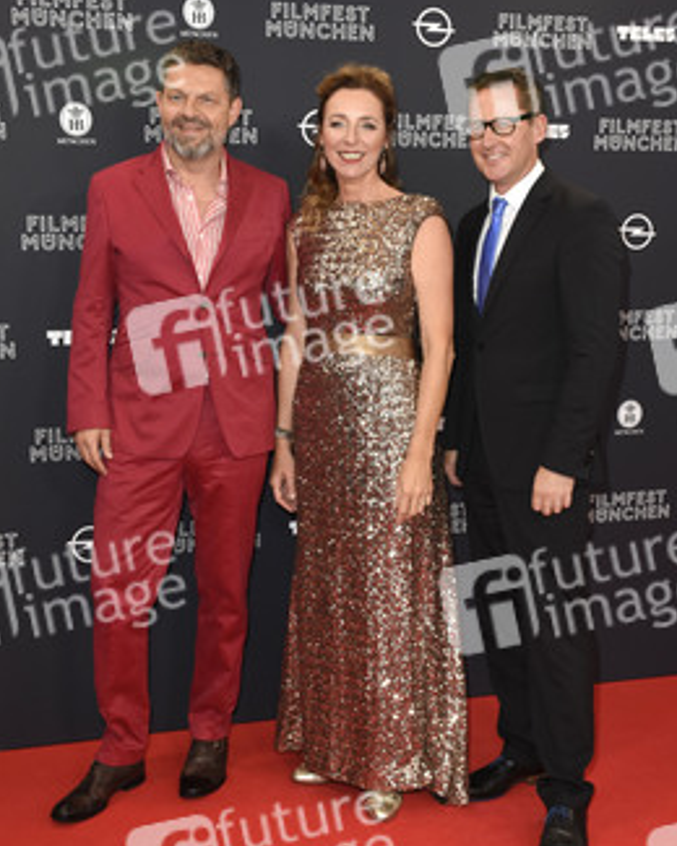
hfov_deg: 33.4
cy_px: 463
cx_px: 336
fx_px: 1127
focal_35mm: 45
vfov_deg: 41.1
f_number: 6.3
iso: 500
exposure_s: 1/125
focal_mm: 26
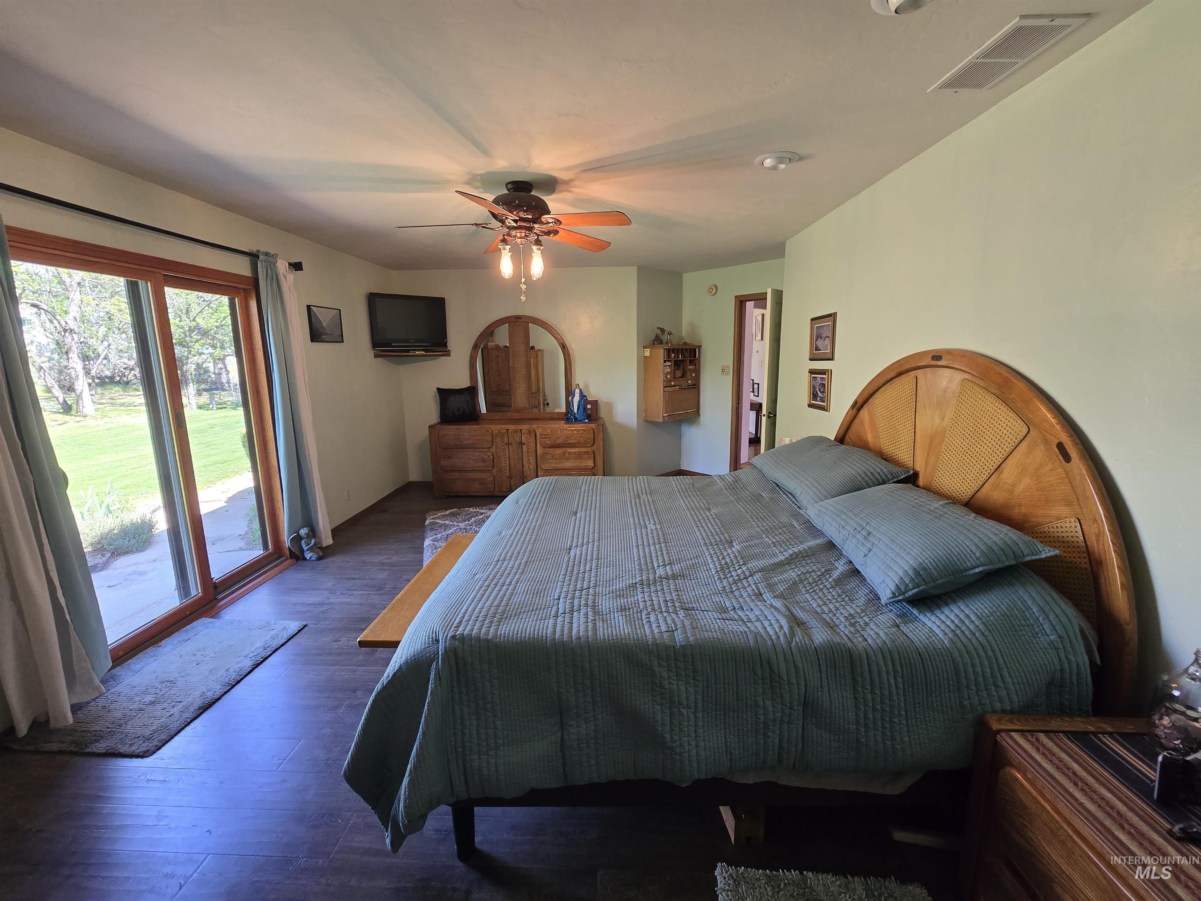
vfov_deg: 89.9
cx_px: 600
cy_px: 450
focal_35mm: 13
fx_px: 451
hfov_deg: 106.2
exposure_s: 1/60
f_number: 2.2
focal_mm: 2.2
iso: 160
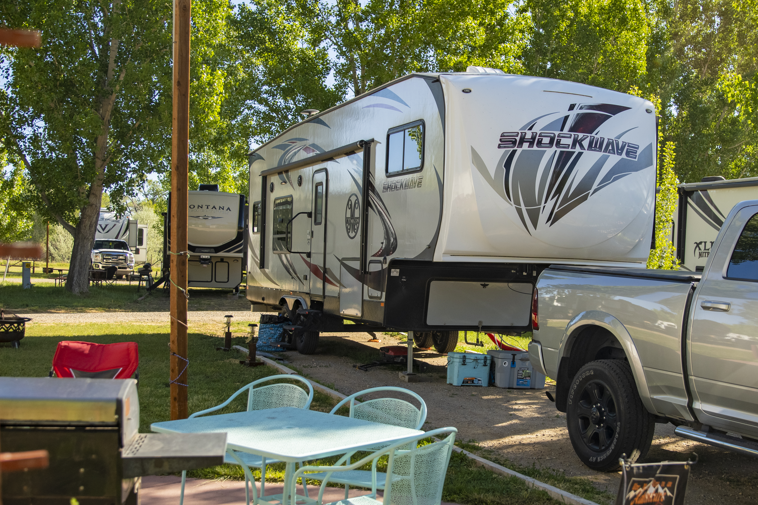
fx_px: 1011
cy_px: 296
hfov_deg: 40.9
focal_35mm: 48
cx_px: 452
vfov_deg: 28.0
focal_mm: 24
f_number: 2.8
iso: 500
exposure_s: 1/800
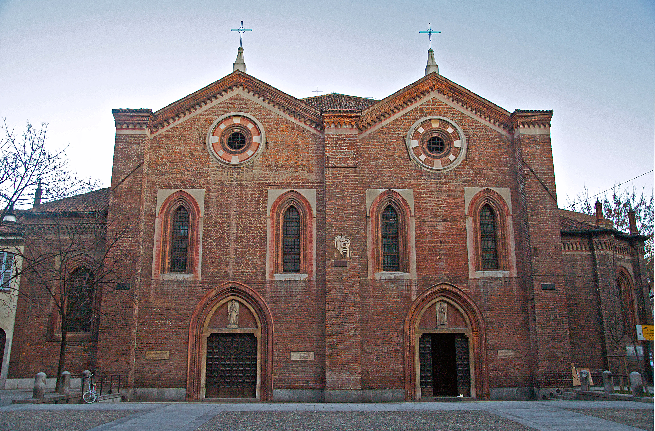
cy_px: 216
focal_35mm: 32
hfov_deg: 59.7
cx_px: 328
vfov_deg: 41.3
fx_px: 571
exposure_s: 1/800
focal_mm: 21
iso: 1600
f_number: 3.8
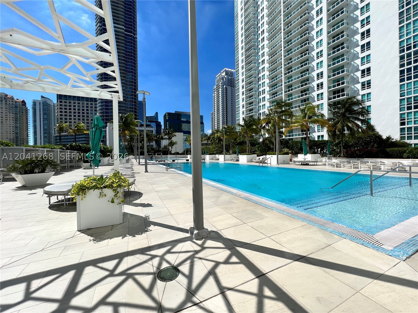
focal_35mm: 13
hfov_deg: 106.2
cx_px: 209
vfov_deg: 89.9
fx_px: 157
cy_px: 156
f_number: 1.8
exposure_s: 1/3650
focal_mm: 1.57
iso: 40
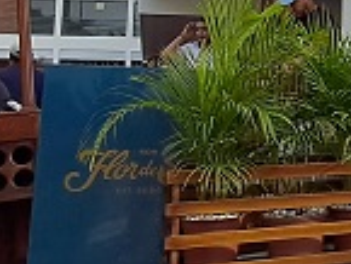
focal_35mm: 77
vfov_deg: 18.7
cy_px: 11
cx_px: 513
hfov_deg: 21.6
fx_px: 781
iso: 40
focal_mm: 1.64
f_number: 2.2
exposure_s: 1/1049
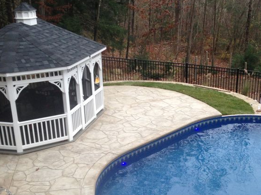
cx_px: 155
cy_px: 135
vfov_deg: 27.3
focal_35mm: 53
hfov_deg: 36.1
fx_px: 400
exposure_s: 1/120
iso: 80
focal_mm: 4.13
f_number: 2.4
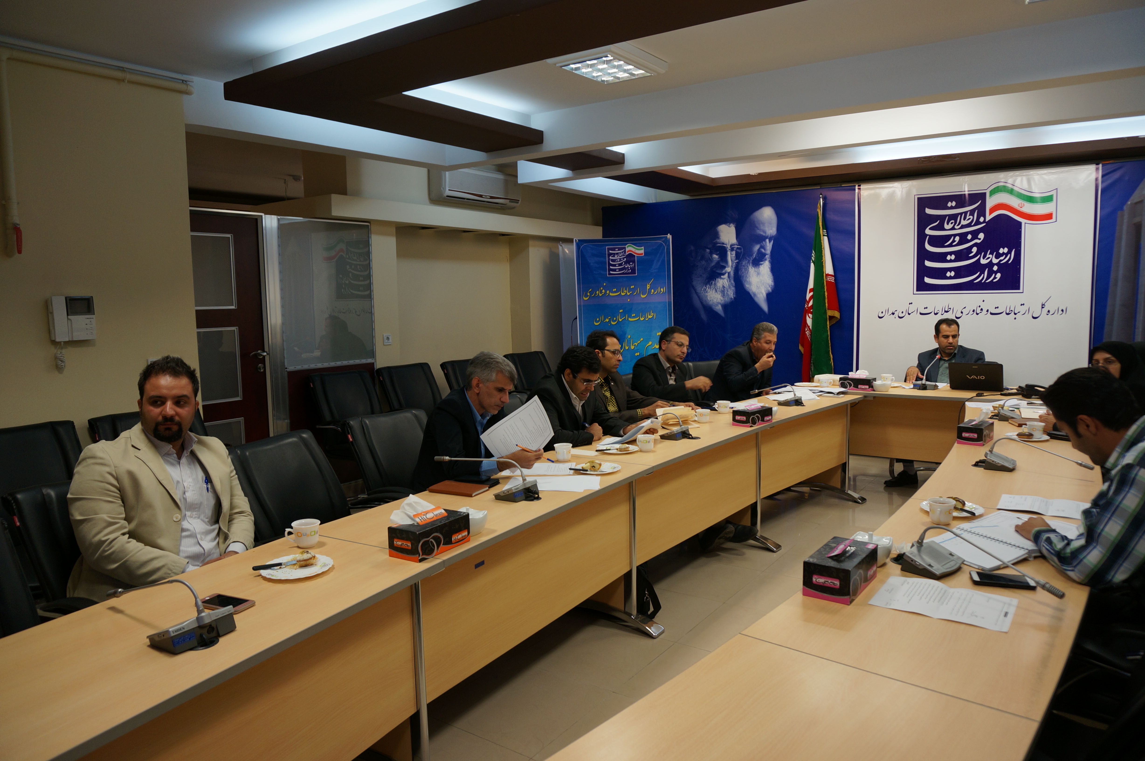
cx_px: 572
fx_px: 810
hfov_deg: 70.5
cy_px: 380
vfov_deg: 50.3
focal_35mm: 26
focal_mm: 17
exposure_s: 1/60
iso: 200
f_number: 4
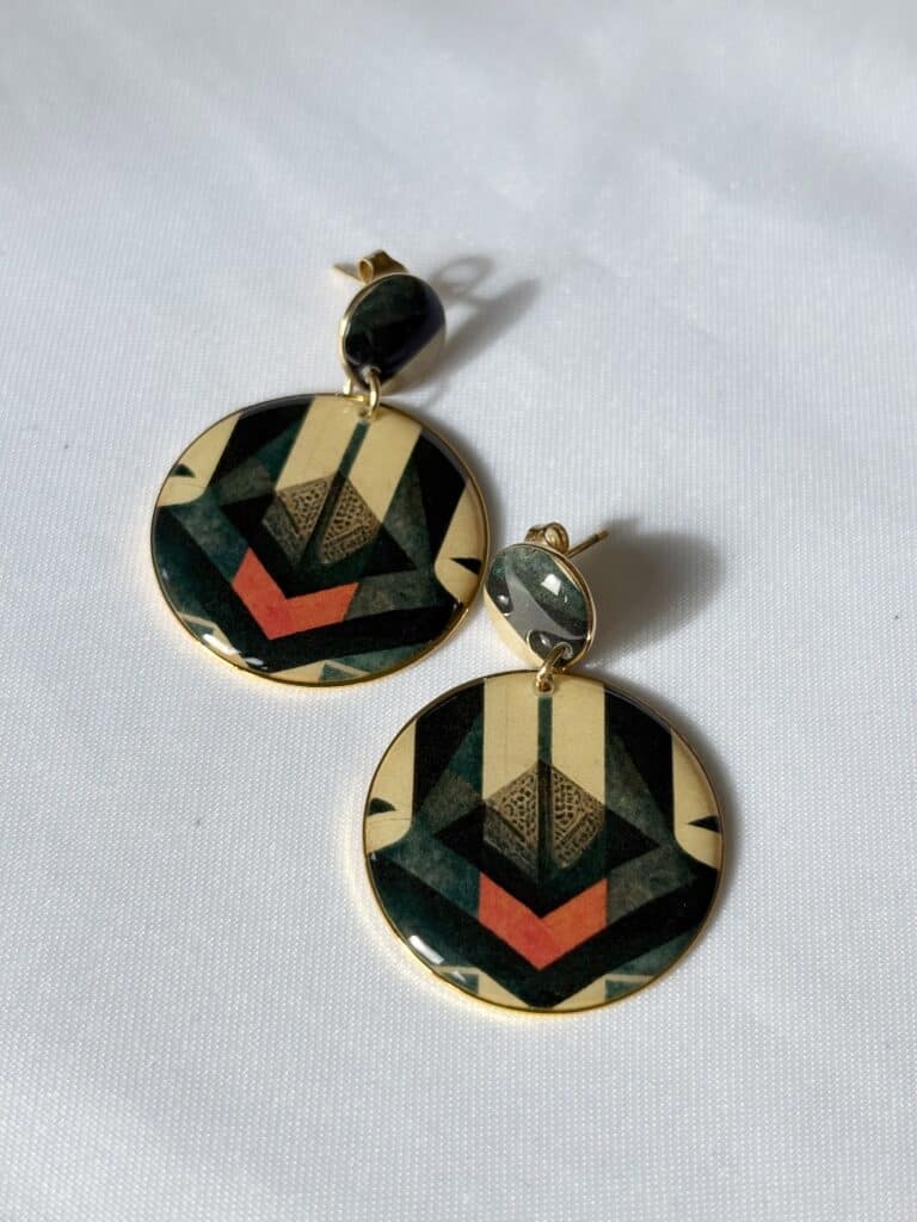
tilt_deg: -61.4
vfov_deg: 36.8
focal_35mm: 52
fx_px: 1837
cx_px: 458
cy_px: 611
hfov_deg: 28.0
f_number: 1.6
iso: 32
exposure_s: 1/946
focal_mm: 5.96
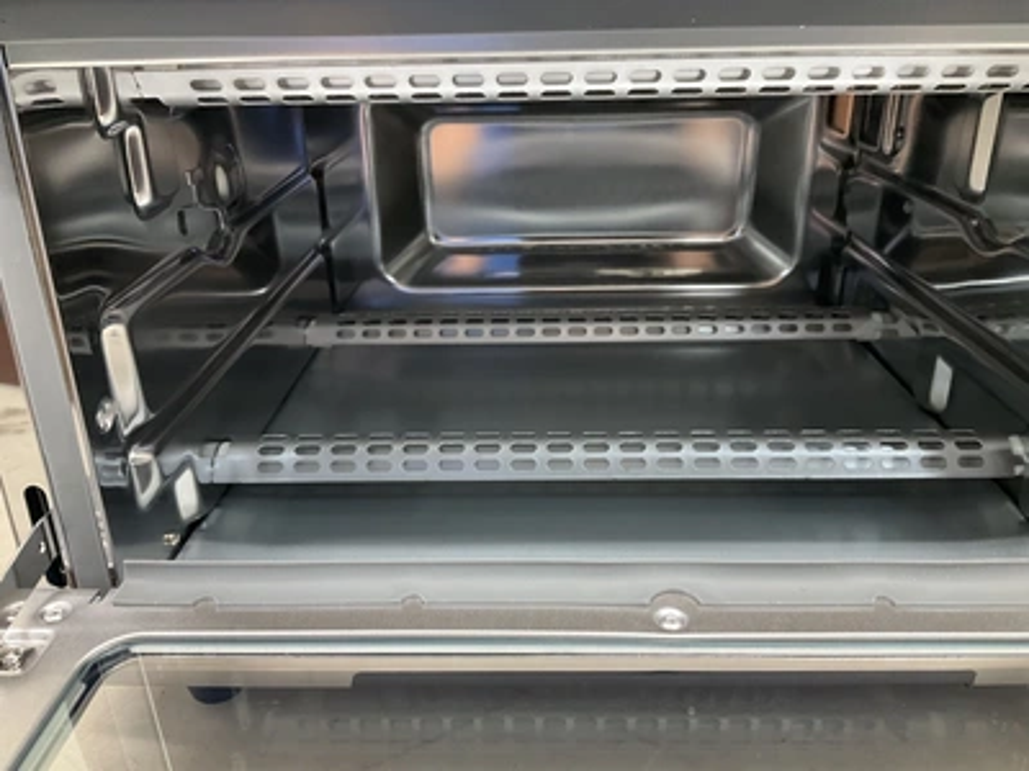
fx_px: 862
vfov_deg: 48.2
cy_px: 386
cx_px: 514
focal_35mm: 29
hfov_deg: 61.7
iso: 125
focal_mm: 3
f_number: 1.8
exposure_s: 1/60
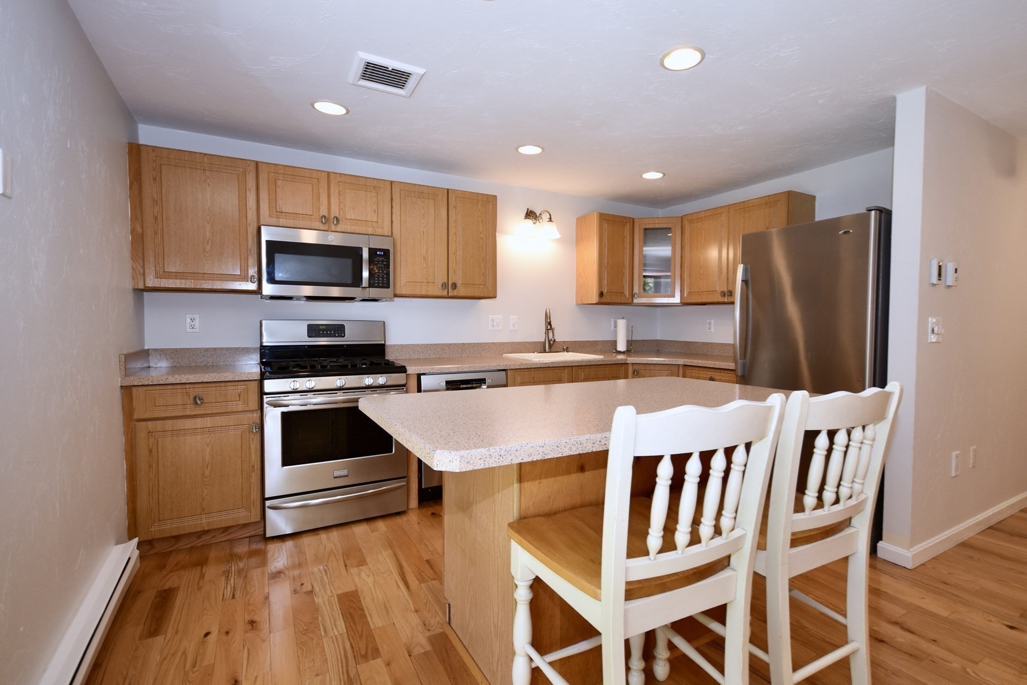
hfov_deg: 100.4
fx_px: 428
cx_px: 514
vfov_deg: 77.3
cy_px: 342
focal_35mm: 15
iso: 280
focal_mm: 10
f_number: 4
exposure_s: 1/60
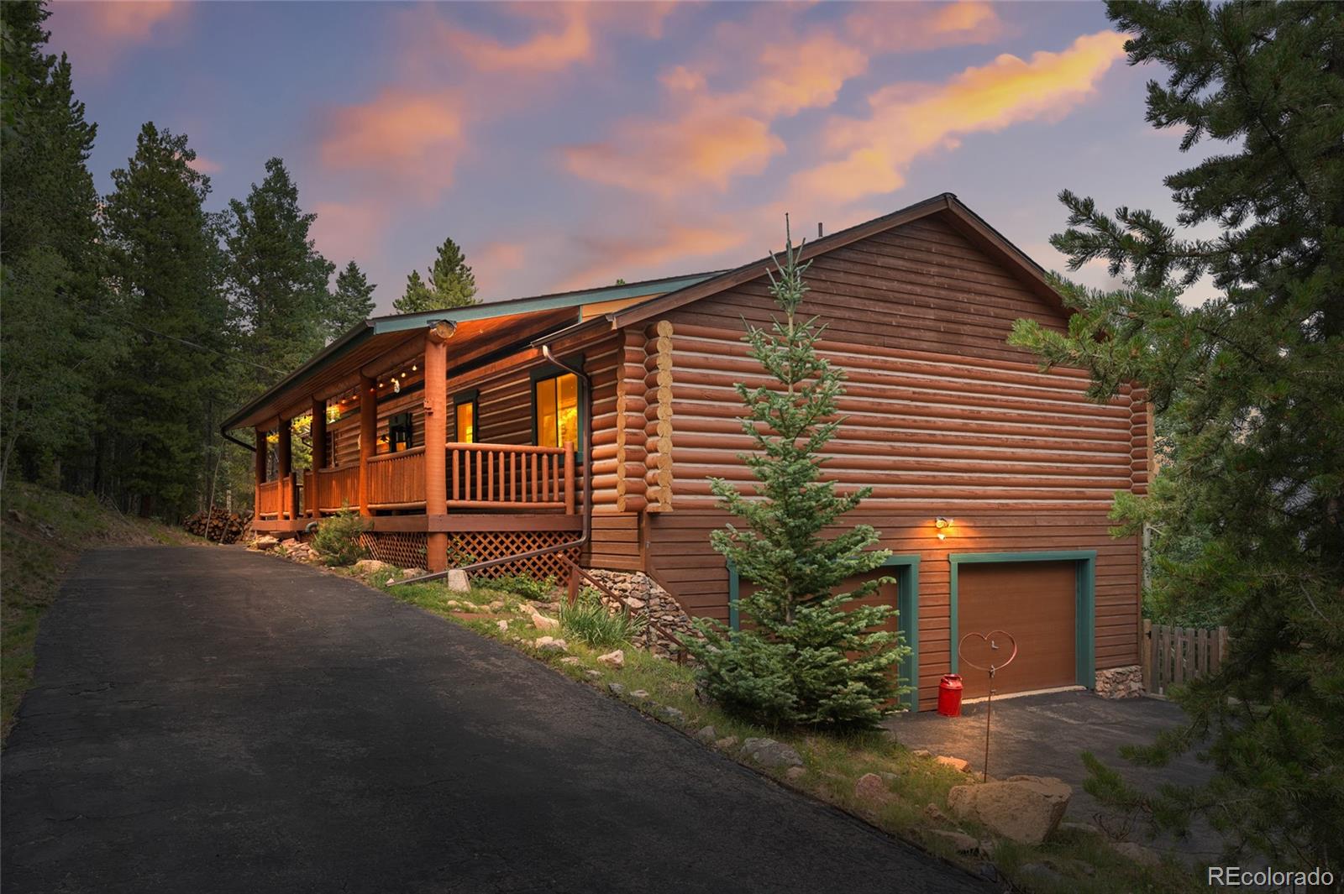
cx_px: 672
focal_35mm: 26
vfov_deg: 49.5
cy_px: 447
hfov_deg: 69.4
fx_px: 970
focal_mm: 26
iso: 160
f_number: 8
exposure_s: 1/40
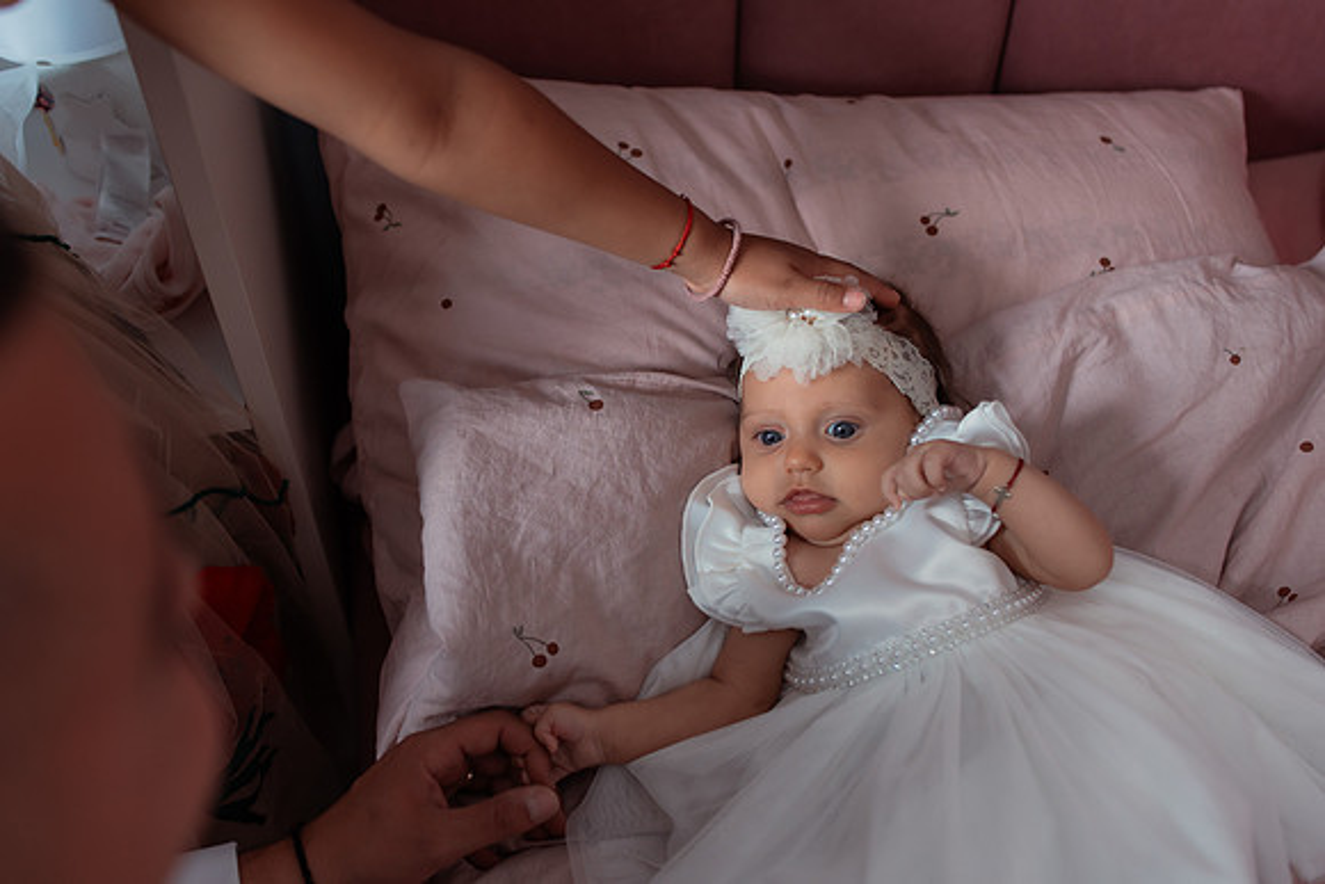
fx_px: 1288
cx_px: 662
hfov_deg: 54.4
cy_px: 442
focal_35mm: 35
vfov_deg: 37.9
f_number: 3.2
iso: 400
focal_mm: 35
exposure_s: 1/200
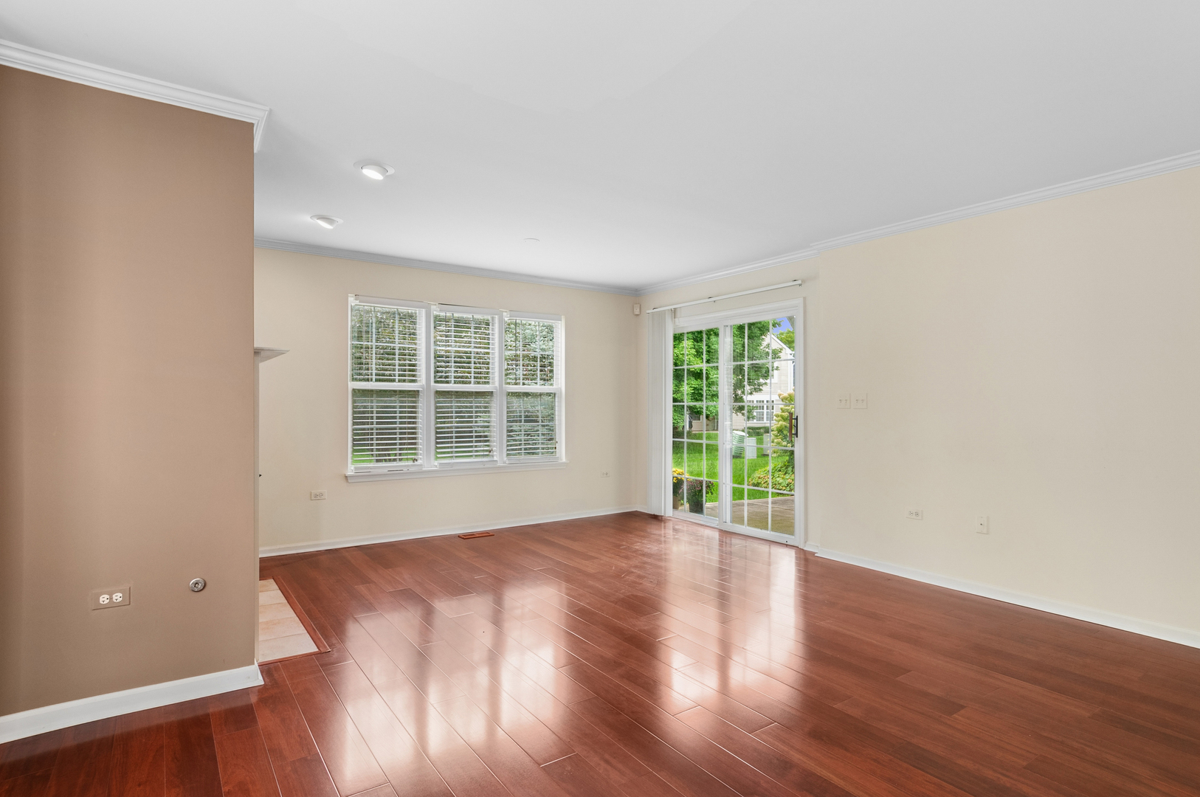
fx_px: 599
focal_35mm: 18
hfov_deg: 90.1
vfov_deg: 67.2
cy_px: 398
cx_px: 600
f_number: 8
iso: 400
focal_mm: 12
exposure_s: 1/25
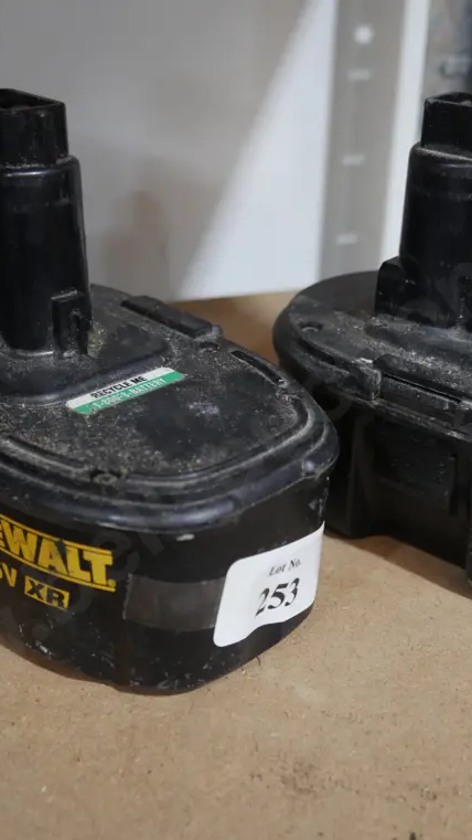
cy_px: 423
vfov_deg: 46.4
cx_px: 288
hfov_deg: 27.0
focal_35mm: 44
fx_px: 979
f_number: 3.6
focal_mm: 15
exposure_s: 1/60
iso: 1000
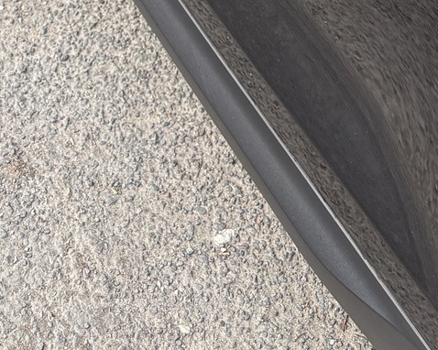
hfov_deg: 22.4
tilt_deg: -33.0
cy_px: -323
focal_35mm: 85
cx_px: 301
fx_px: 1101
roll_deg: -17.0
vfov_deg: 15.1
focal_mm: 5.96
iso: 50
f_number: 1.6
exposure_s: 1/694
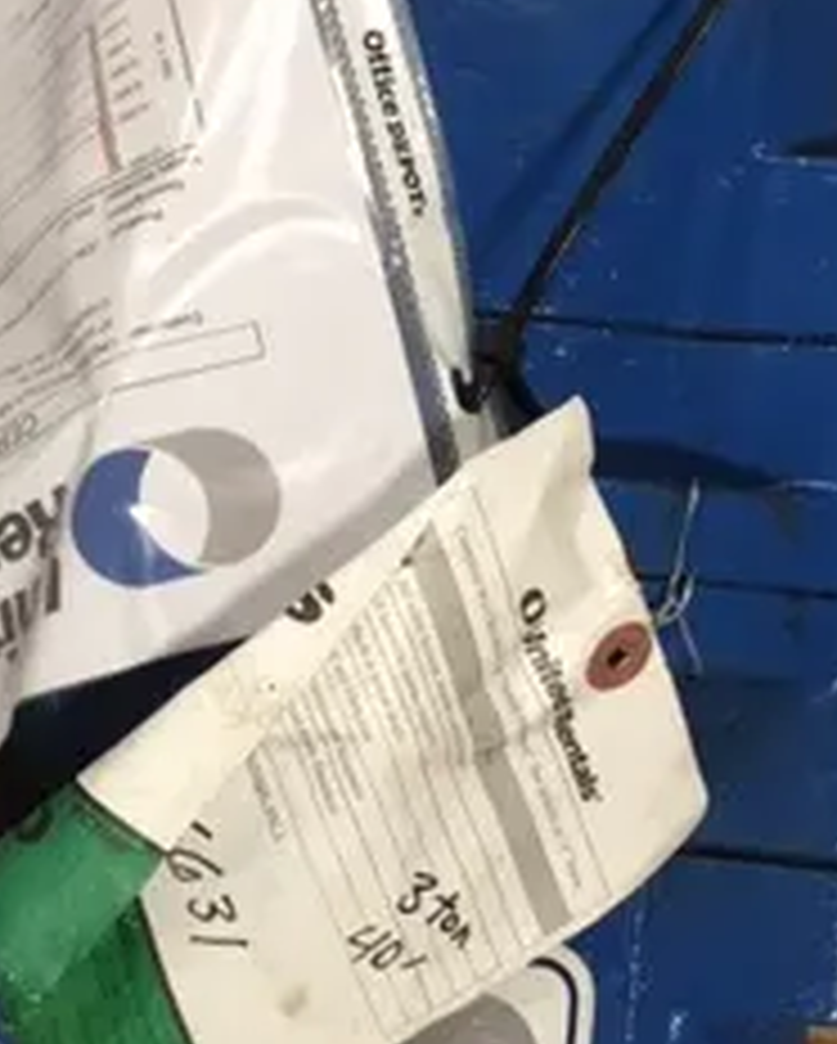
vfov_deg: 24.4
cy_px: 603
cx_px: 130
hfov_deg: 19.4
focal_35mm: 78
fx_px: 2412
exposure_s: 1/15
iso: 32
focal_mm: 4.15
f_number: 2.2
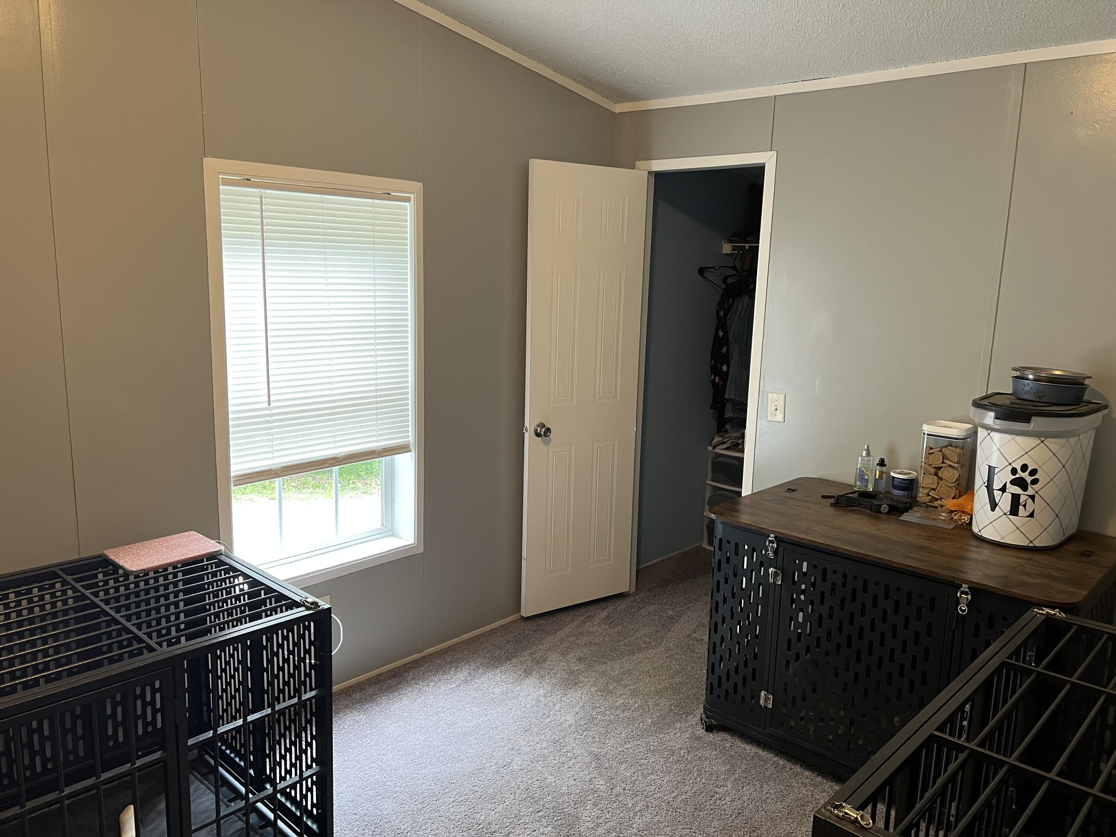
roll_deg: -1.2
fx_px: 838
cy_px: 418
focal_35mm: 26
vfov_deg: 53.1
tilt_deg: -11.1
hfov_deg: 67.3
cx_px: 558
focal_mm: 5.7
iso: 100
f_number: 1.5
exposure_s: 1/60
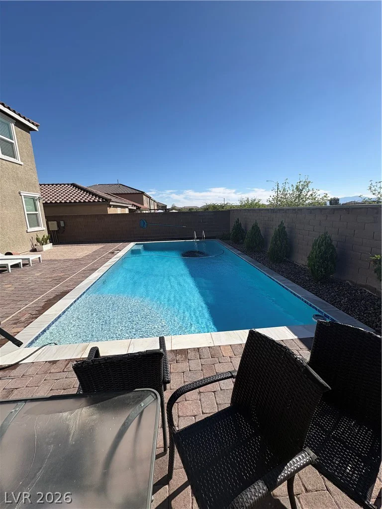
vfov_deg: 102.1
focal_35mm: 14
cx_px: 191
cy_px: 254
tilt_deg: -11.6
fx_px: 206
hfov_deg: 85.7
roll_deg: +1.6
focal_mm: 2.22
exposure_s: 1/3106
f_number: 2.2
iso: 50
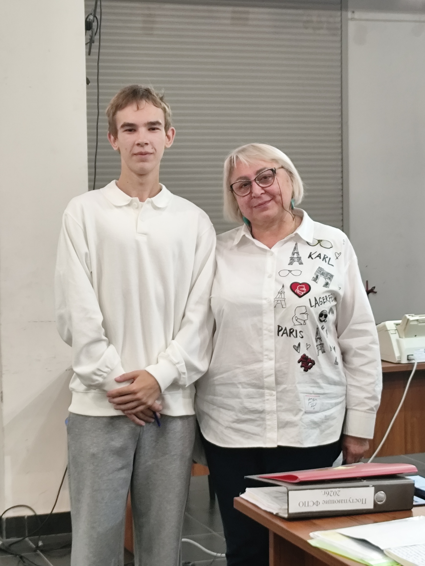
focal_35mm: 75
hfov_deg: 19.7
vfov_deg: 26.0
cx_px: 212
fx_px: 1227
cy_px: 283
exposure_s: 1/25
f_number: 1.79
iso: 400
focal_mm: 4.71
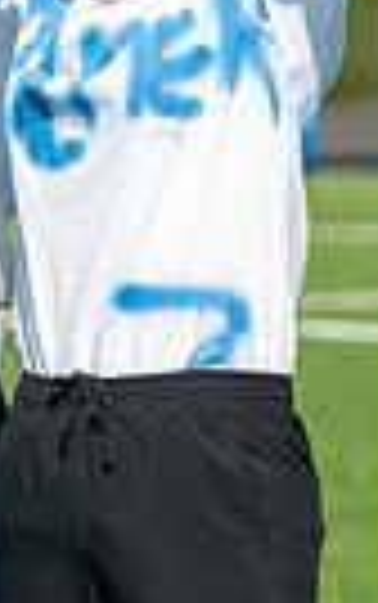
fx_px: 15230
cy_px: 16
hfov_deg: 1.4
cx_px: -117
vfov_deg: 2.3
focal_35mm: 926
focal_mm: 105
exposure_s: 1/1000
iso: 100
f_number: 3.2
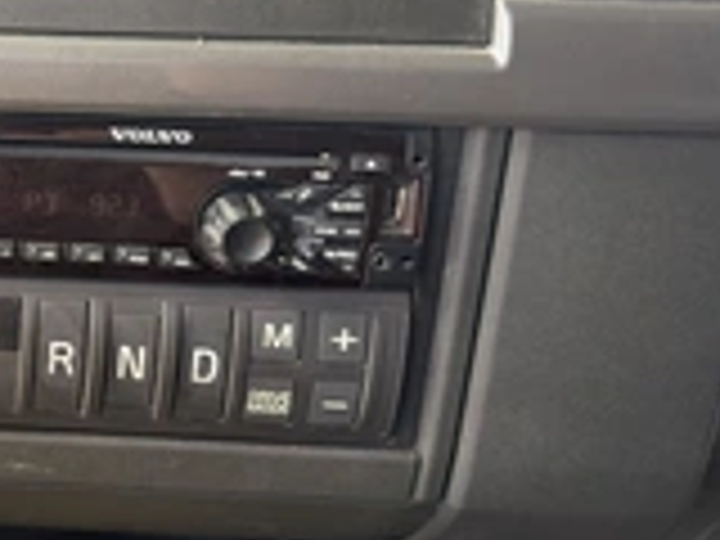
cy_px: 176
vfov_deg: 24.3
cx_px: -117
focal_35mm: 60
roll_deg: -2.4
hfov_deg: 28.5
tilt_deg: -31.1
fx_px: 1248
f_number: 1.78
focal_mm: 6.76
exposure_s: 1/220
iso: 200
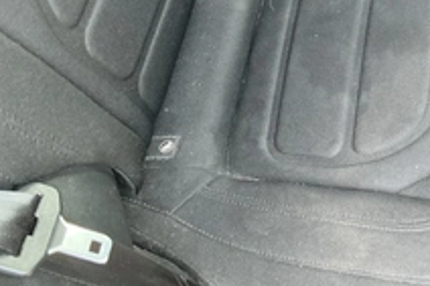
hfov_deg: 34.4
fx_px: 656
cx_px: 381
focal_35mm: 55
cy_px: 120
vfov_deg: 24.6
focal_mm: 3
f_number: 1.8
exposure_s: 1/60
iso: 200
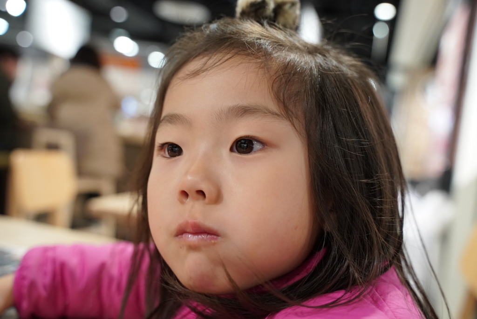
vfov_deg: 34.3
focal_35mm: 39
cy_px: 160
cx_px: 238
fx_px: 517
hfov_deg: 49.5
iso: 4000
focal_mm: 39
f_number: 4
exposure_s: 1/160
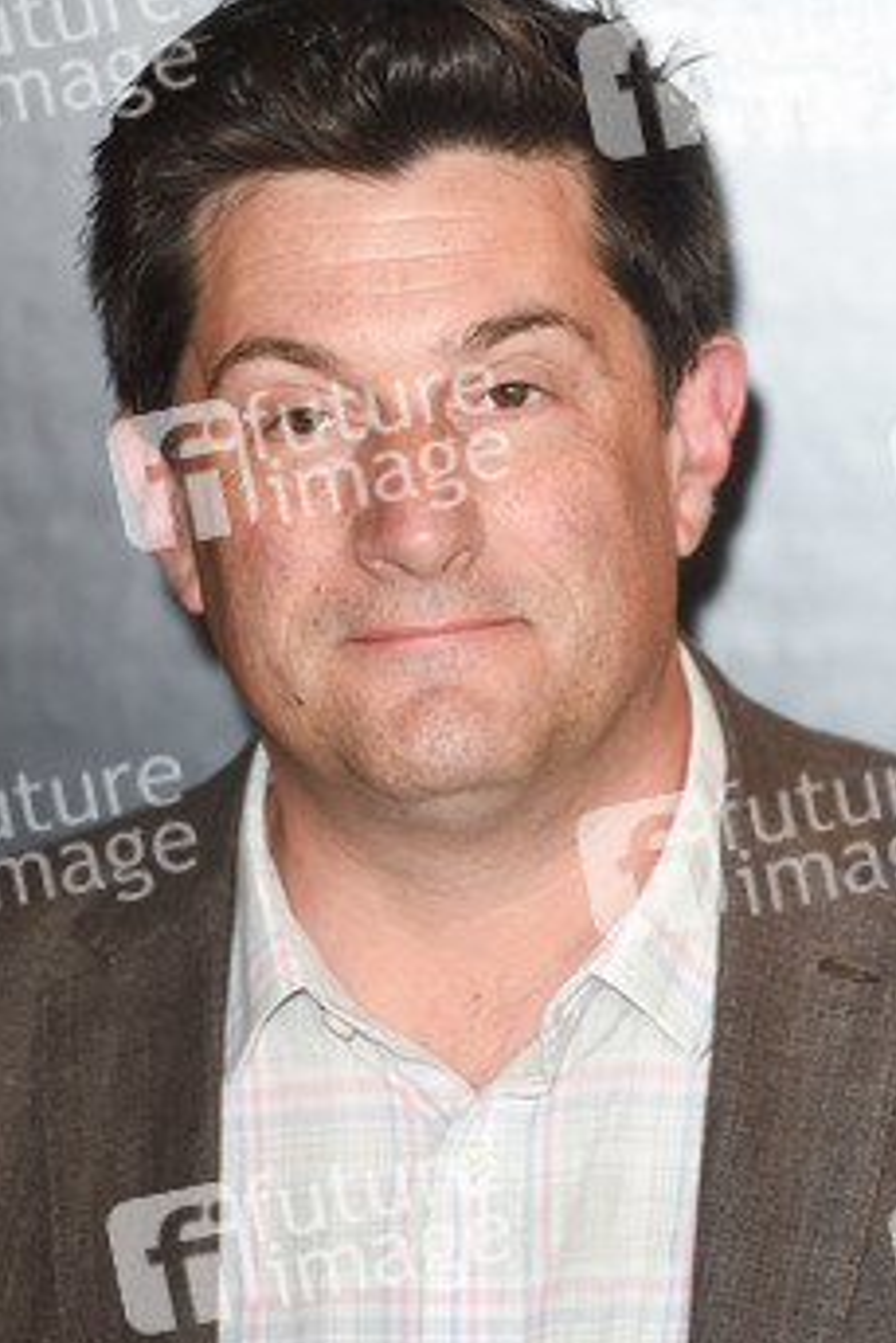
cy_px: 654
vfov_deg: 8.8
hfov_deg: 5.9
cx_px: 425
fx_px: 8689
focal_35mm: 233
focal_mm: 200
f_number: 4
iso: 1600
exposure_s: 1/250
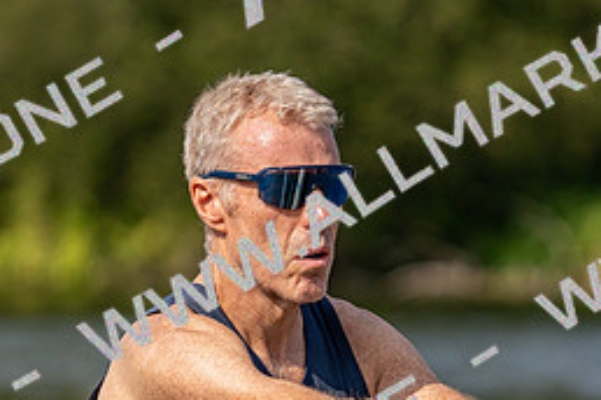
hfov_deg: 3.1
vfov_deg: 2.1
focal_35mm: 669
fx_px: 11168
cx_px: 366
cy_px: 369
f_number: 5.6
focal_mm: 298
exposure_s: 1/1600
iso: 200
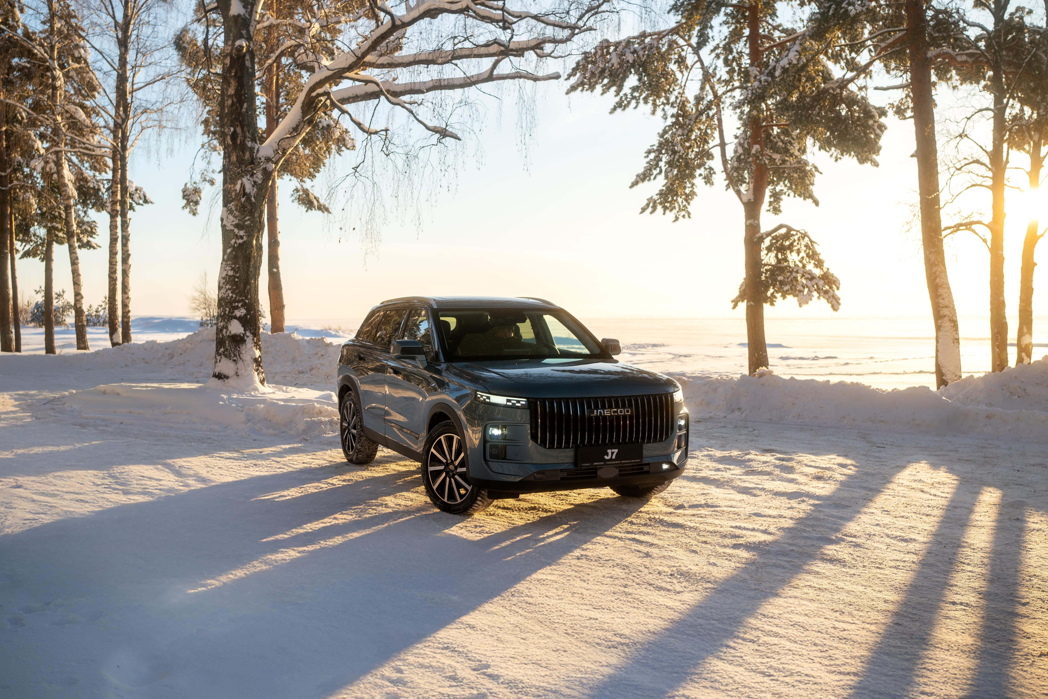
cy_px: 343
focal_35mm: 36
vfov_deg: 36.9
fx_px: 1048
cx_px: 512
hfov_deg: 53.1
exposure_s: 1/250
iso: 125
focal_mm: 35
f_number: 3.2
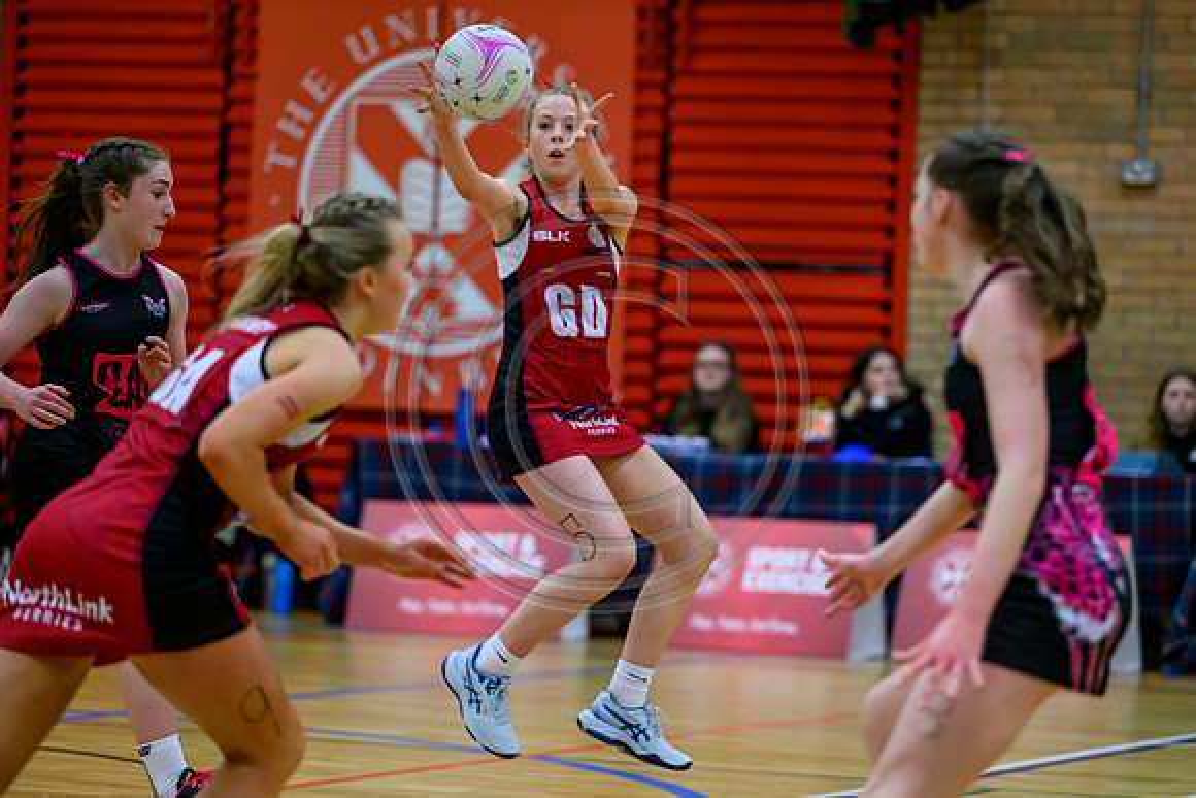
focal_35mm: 160
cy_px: 399
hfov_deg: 12.8
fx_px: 5317
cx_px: 598
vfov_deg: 8.6
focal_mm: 160
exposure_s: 1/800
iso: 4000
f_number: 3.2
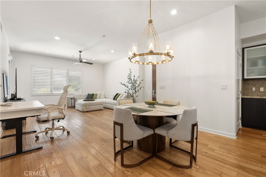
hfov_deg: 96.7
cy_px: 88
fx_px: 118
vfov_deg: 73.8
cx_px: 133
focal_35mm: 16
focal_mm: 16
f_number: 9
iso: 320
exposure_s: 1
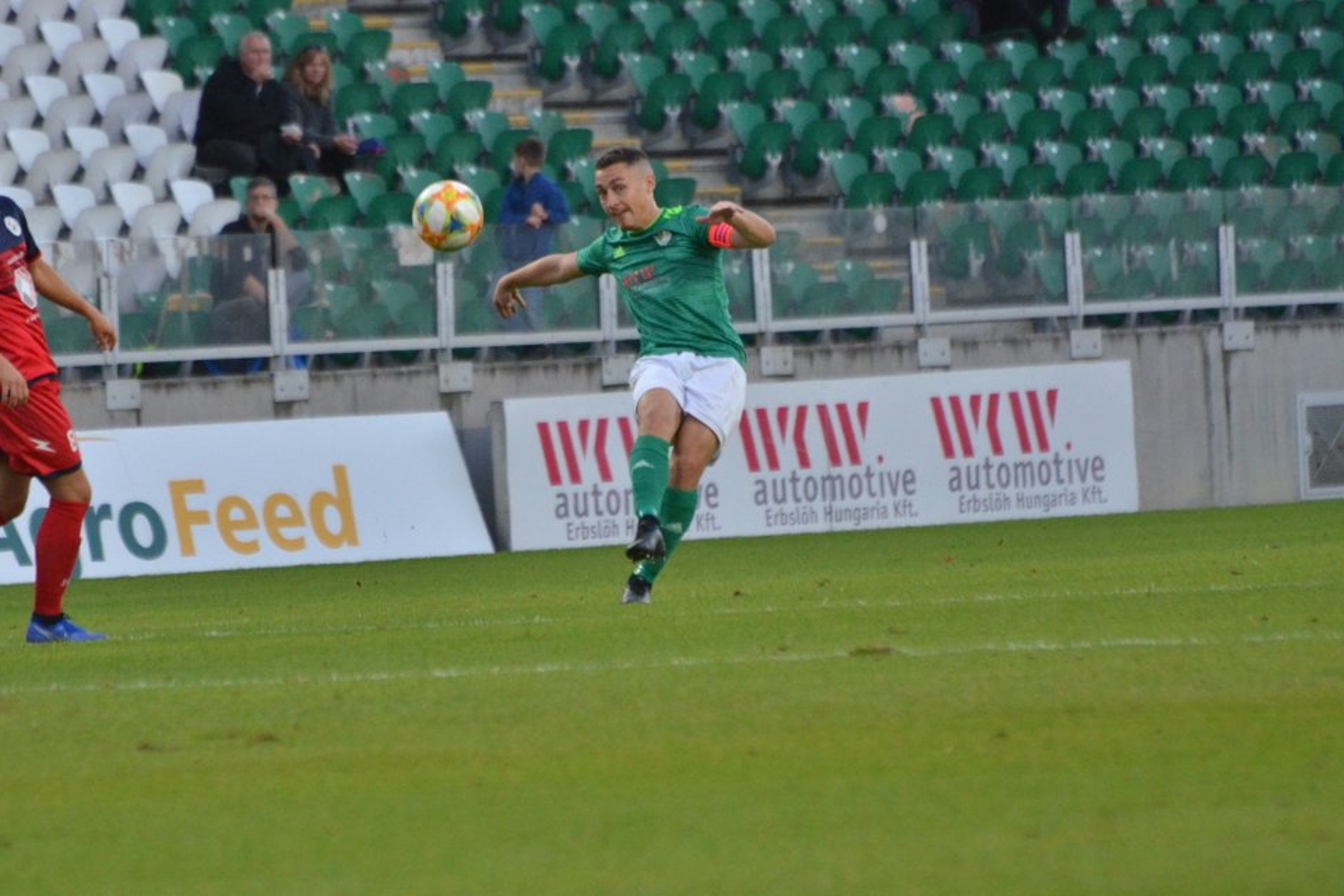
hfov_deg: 3.7
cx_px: 532
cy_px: 432
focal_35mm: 560
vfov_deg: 2.5
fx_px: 20912
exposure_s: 1/1000
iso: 2000
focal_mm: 300
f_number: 5.6
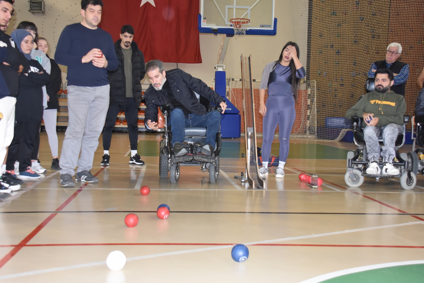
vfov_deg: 28.1
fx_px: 565
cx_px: 212
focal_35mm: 48
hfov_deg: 41.1
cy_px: 142
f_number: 4.2
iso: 1100
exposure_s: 1/60
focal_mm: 32
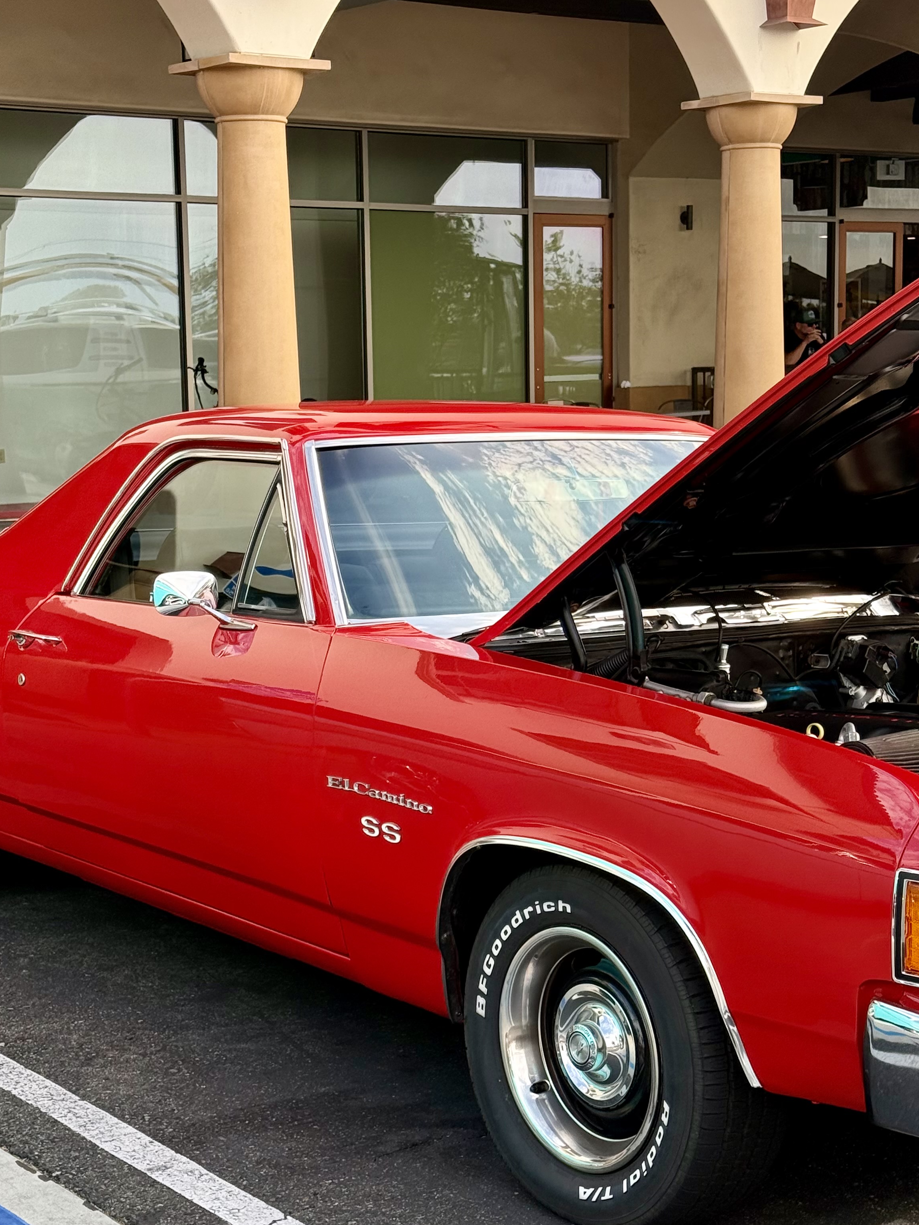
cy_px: 636
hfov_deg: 23.3
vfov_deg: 30.7
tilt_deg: -6.3
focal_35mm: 63
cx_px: 452
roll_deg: +0.6
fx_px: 2230
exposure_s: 1/437
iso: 64
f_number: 1.78
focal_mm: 6.76
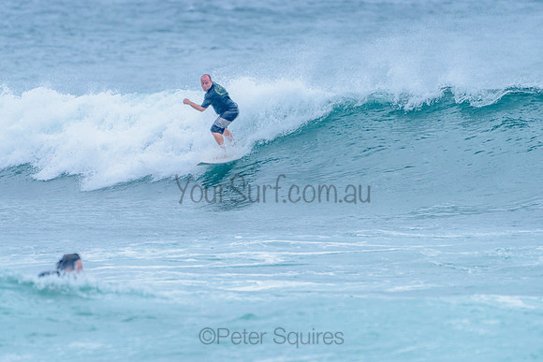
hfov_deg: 3.3
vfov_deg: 2.2
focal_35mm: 628
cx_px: 250
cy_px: 186
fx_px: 9470
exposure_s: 1/2000
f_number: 5.6
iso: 800
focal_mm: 500
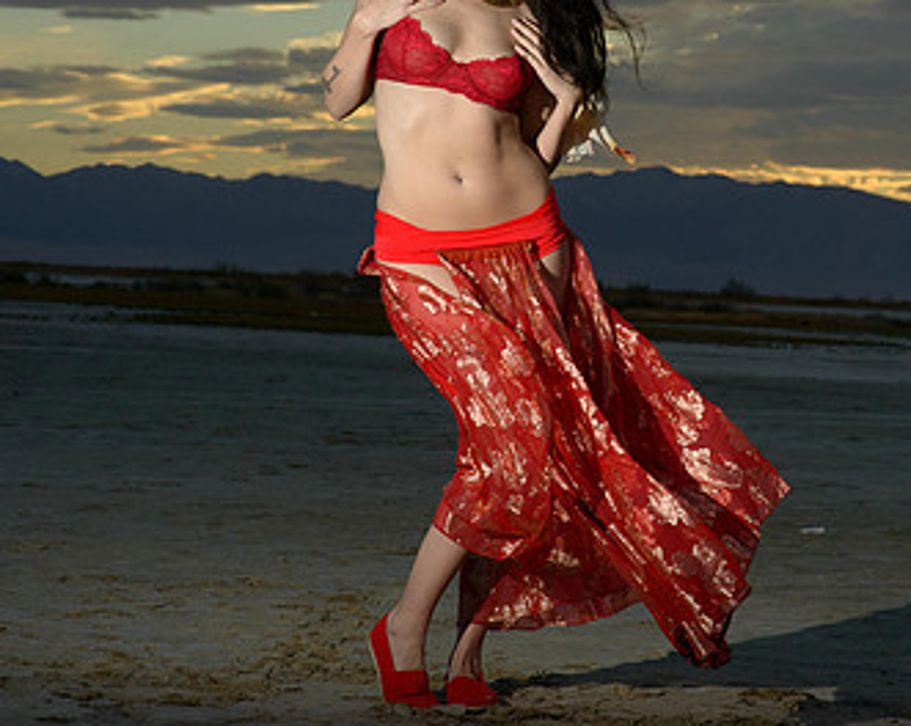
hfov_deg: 13.7
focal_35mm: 140
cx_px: 776
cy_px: 227
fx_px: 3770
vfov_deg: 11.0
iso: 320
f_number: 9
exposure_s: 1/400
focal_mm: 85
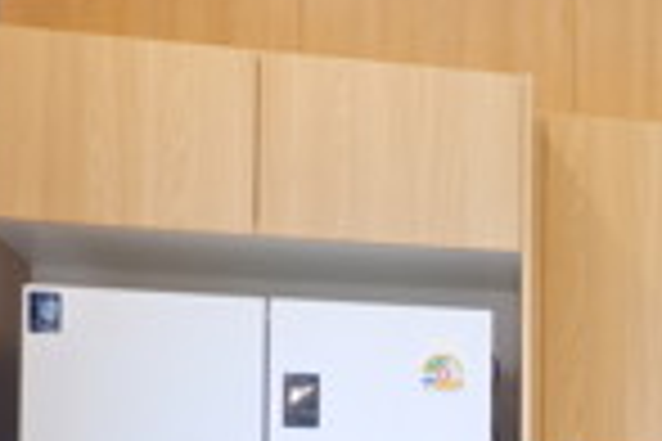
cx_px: 1292
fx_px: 1802
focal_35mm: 98
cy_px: 576
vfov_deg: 13.5
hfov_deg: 16.4
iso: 200
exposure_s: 1/56
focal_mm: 16
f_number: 3.5
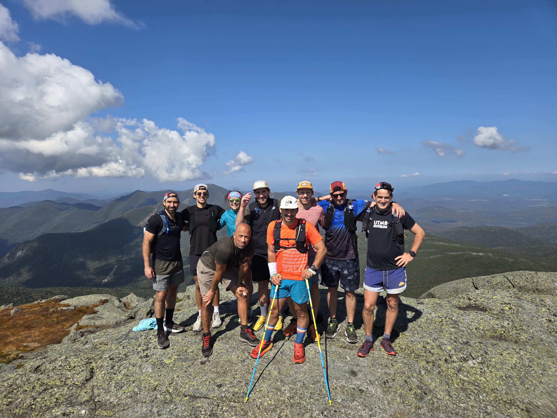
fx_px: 370
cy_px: 209
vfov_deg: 58.9
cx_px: 278
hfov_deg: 73.9
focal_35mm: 23
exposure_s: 1/2760
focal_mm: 5.4
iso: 25
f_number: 1.8
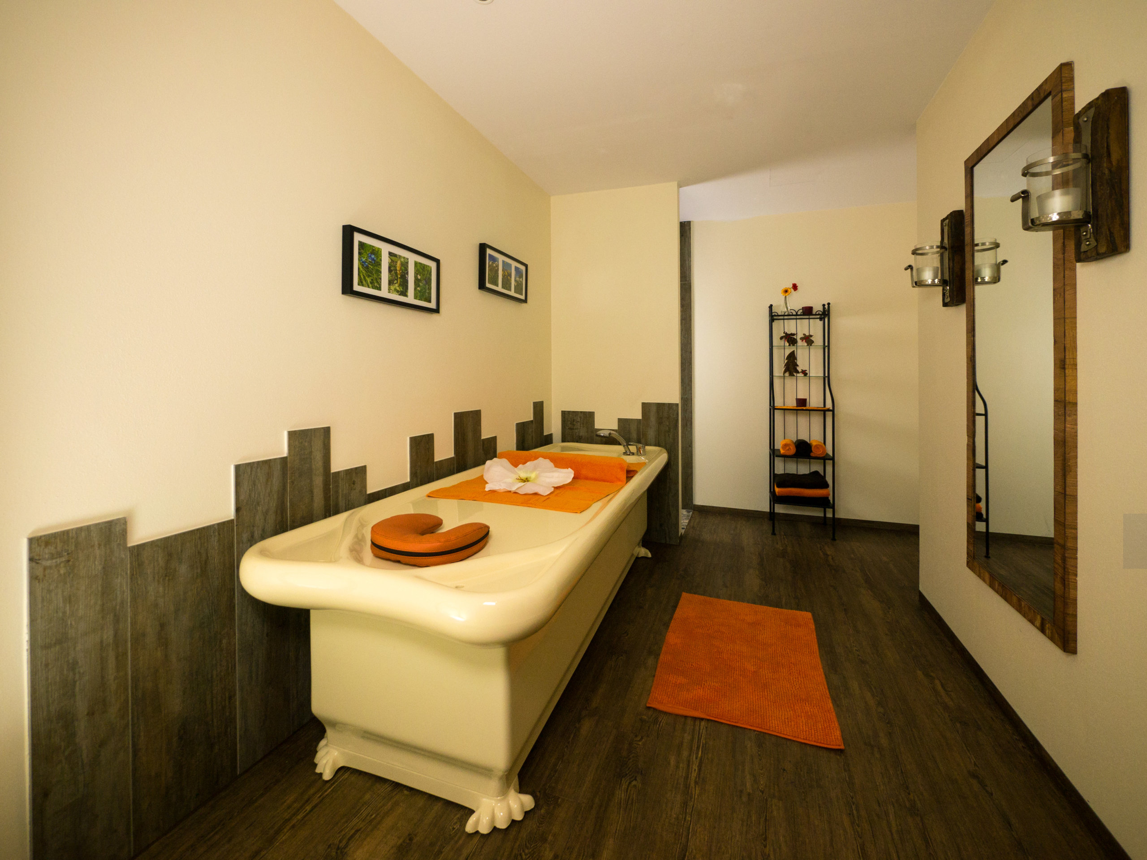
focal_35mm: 14
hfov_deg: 102.1
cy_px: 430
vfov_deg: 85.7
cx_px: 574
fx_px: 464
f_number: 4
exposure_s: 1/50
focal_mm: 7
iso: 400
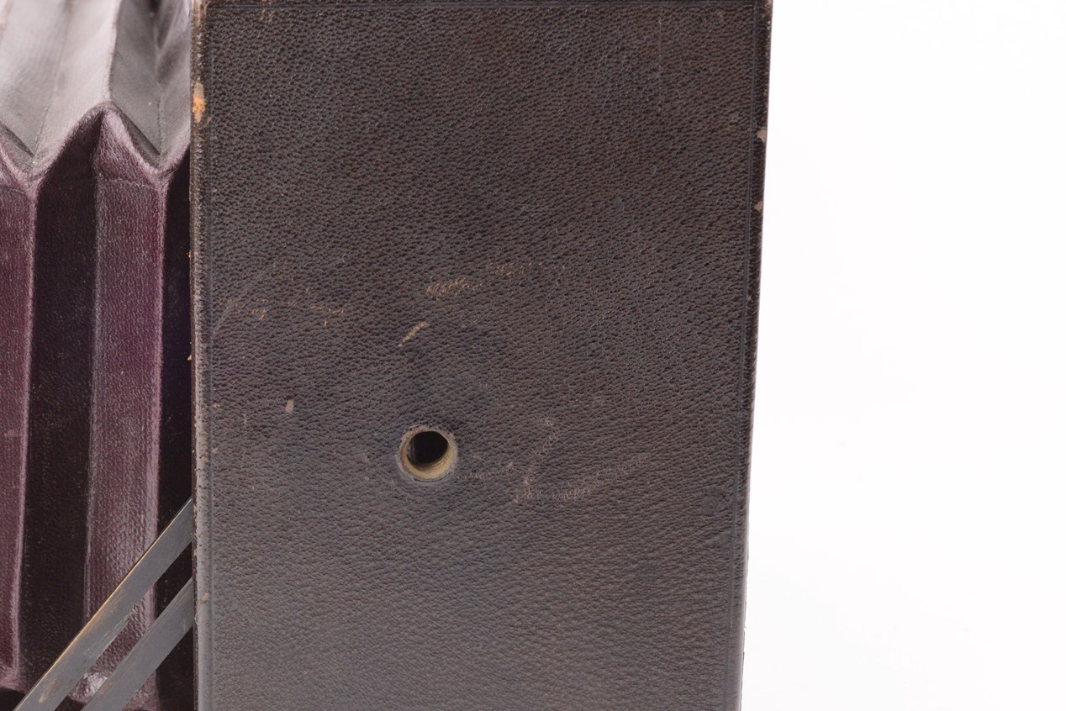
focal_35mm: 108
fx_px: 3199
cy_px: 343
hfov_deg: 18.6
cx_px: 133
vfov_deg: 12.7
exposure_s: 1/125
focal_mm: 60
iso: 2500
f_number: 11
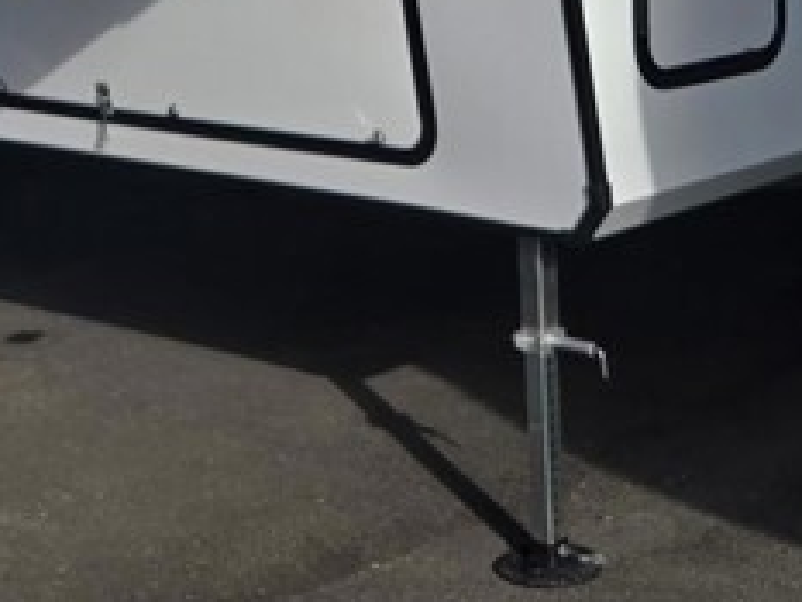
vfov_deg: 13.0
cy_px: -544
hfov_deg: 19.4
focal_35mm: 101
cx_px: 461
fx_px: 2341
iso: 25
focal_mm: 5.4
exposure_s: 1/1983
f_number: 1.8
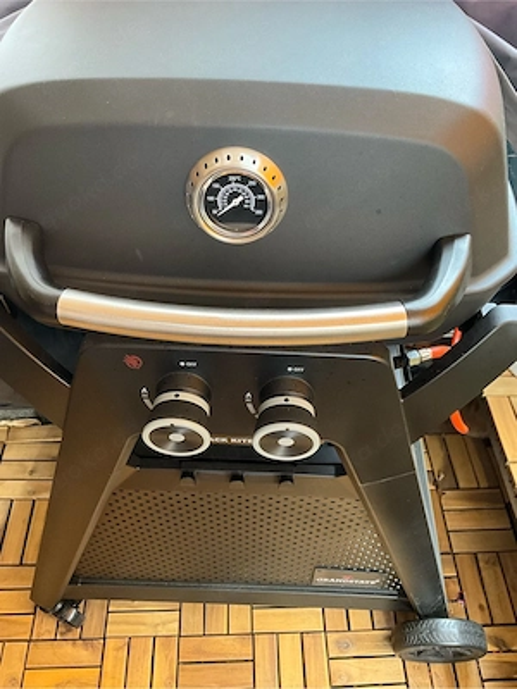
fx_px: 577
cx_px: 258
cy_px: 344
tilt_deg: -51.4
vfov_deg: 61.7
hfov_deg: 48.2
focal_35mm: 29
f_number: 1.8
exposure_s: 1/60
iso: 200
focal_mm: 3
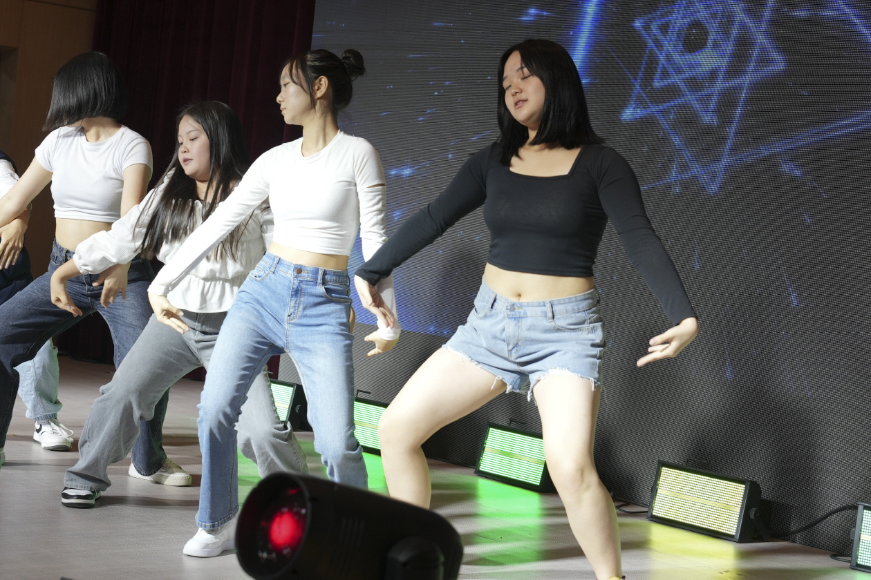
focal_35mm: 70
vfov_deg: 19.4
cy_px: 187
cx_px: 311
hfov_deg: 28.7
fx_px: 1693
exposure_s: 1/160
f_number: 4
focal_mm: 49
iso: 250
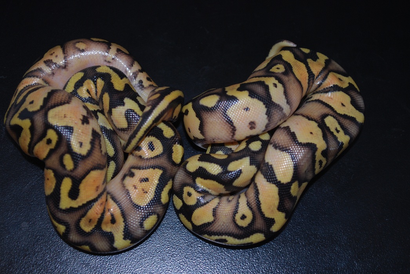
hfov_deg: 24.6
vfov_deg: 16.6
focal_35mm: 82
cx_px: 205
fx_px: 941
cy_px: 137
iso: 200
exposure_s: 1/60
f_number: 5.6
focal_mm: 55
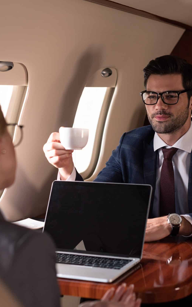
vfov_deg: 26.8
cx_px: 115
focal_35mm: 77
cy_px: 154
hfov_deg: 16.9
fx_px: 645
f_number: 3.5
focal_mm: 50
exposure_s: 1/200
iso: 160
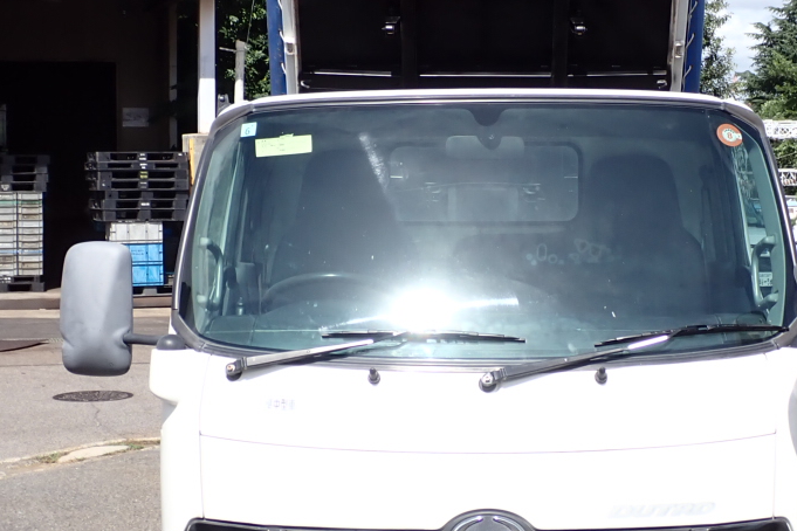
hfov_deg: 23.6
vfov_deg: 15.9
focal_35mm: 86
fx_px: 1904
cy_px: 236
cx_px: 463
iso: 100
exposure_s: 1/640
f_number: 4
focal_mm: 7.84
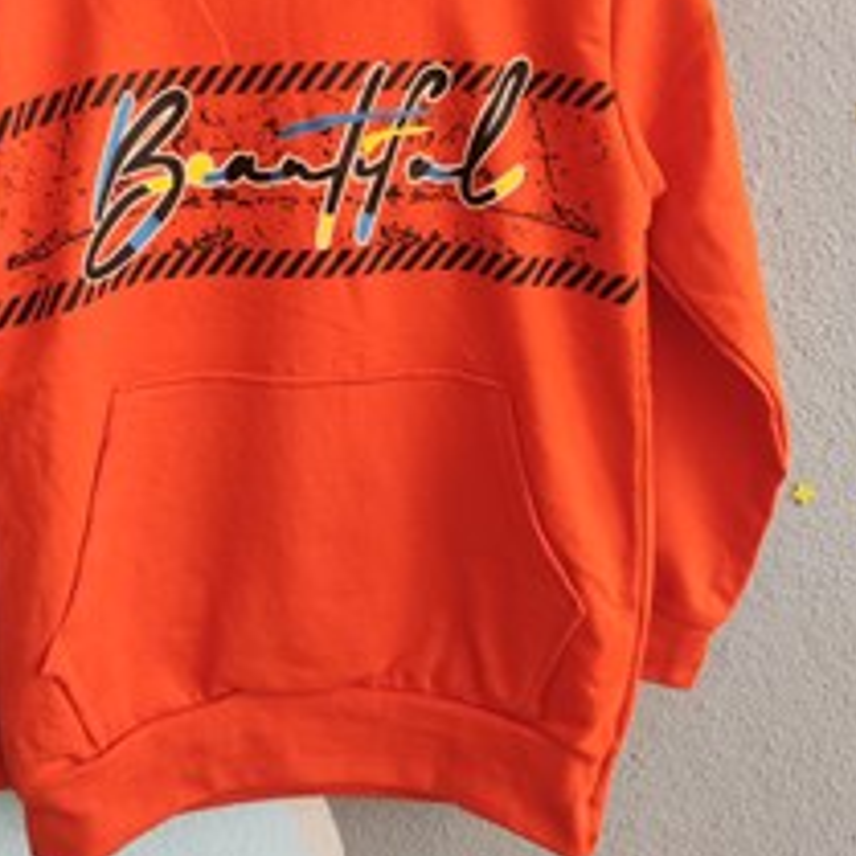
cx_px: 311
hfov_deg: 39.7
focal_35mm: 42
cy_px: 158
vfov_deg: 38.4
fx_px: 1175
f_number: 1.88
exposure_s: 1/72.5
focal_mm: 5.59
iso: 335
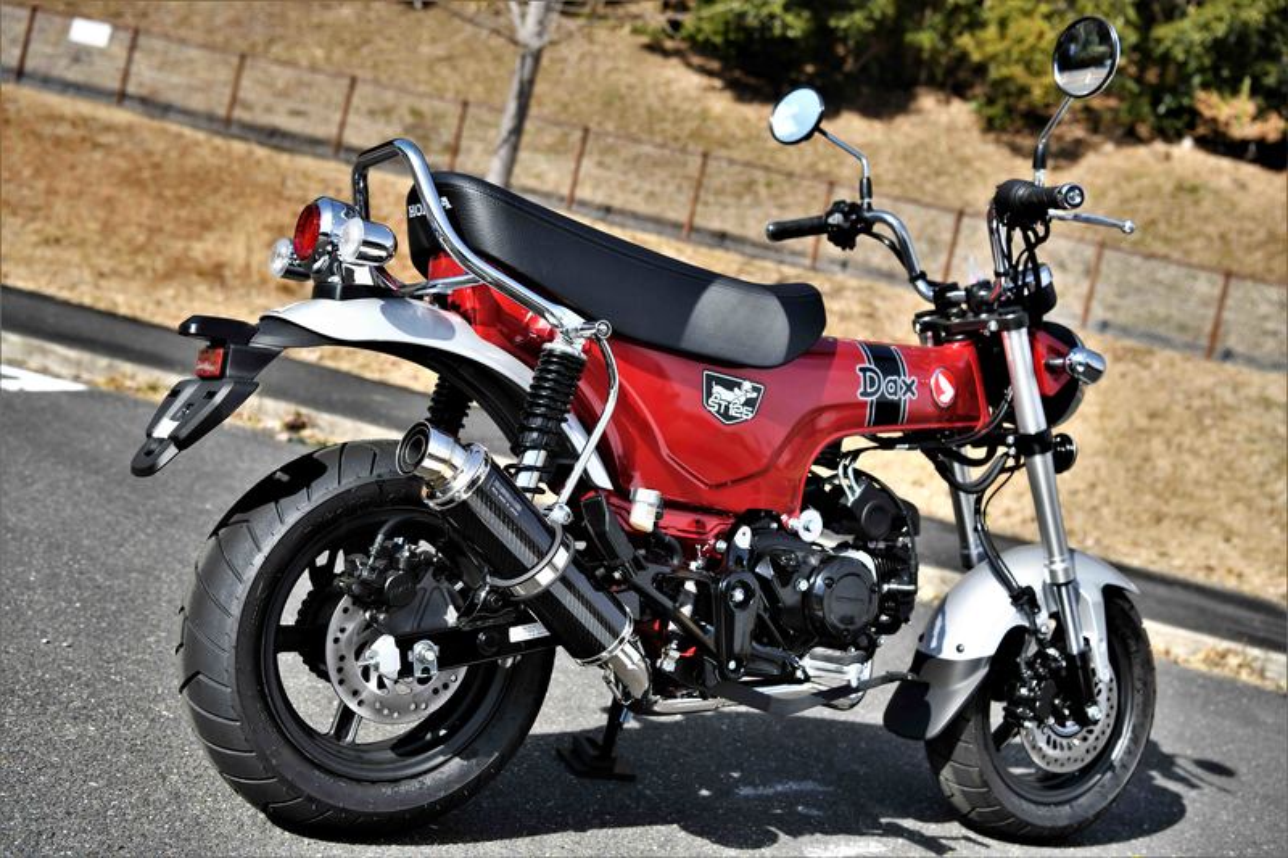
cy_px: 429
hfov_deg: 46.4
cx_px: 644
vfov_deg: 31.9
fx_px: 1502
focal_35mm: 42
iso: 400
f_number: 4.5
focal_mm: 42
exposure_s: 1/3200
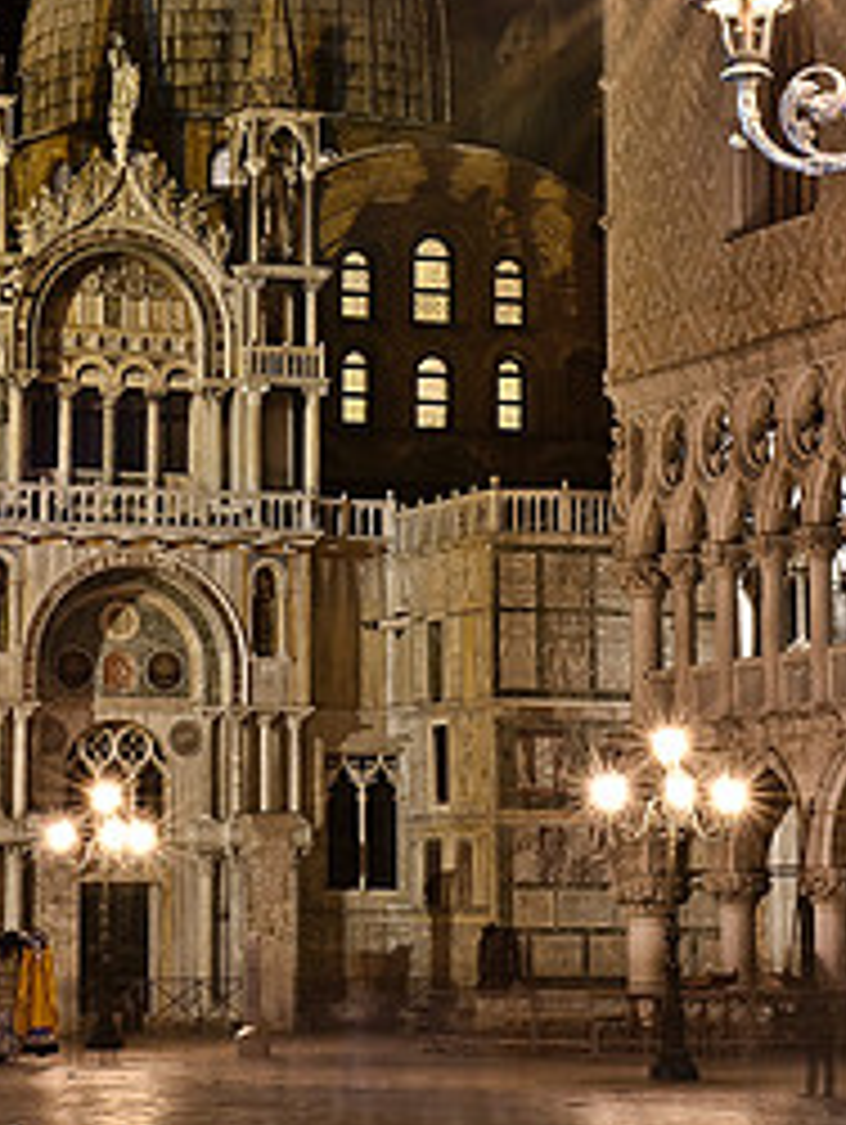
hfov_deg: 10.8
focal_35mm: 138
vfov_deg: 14.2
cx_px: 256
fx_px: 4489
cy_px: 266
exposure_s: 15
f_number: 22
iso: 200
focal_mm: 62
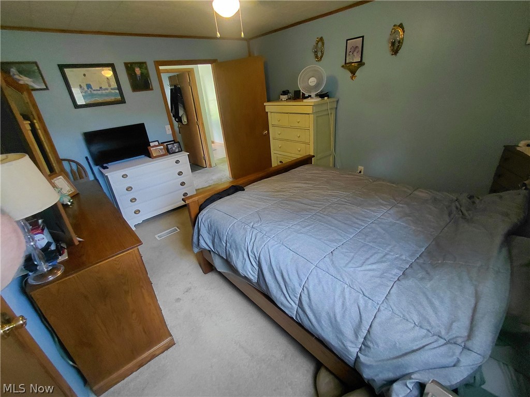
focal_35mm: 16
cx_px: 265
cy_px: 198
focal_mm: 1.64
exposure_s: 1/60
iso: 250
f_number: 2.2
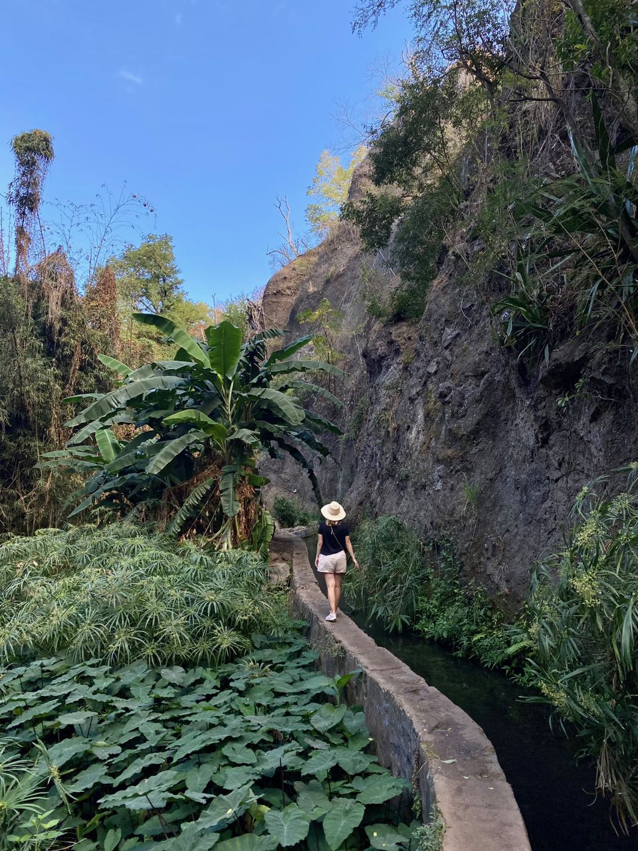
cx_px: 319
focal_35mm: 26
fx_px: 639
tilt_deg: +7.2
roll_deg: +0.0
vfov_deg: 67.3
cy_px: 426
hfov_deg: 53.1
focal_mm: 4.25
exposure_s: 1/788
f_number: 1.8
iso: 32
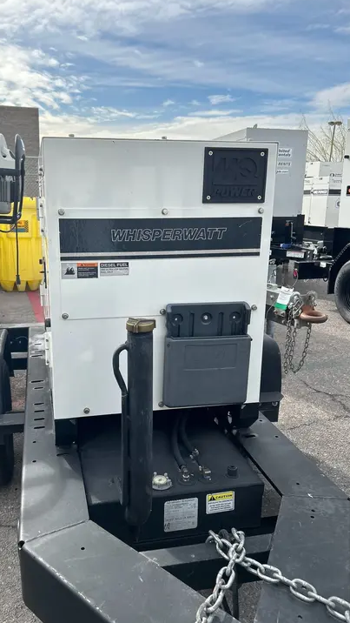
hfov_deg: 40.0
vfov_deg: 66.1
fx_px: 478
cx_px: 135
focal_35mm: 29
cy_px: 313
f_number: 1.5
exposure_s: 1/3257
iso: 50
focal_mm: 5.7
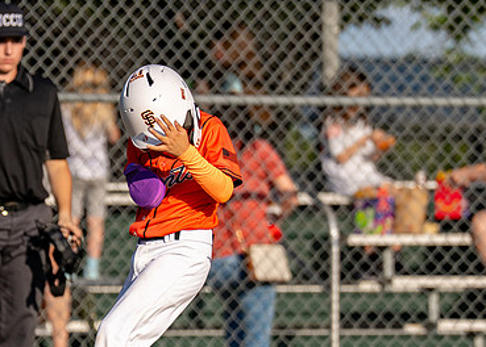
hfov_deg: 3.3
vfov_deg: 2.4
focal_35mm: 602
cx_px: 177
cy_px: 192
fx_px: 8314
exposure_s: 1/3200
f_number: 2.8
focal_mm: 200
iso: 160
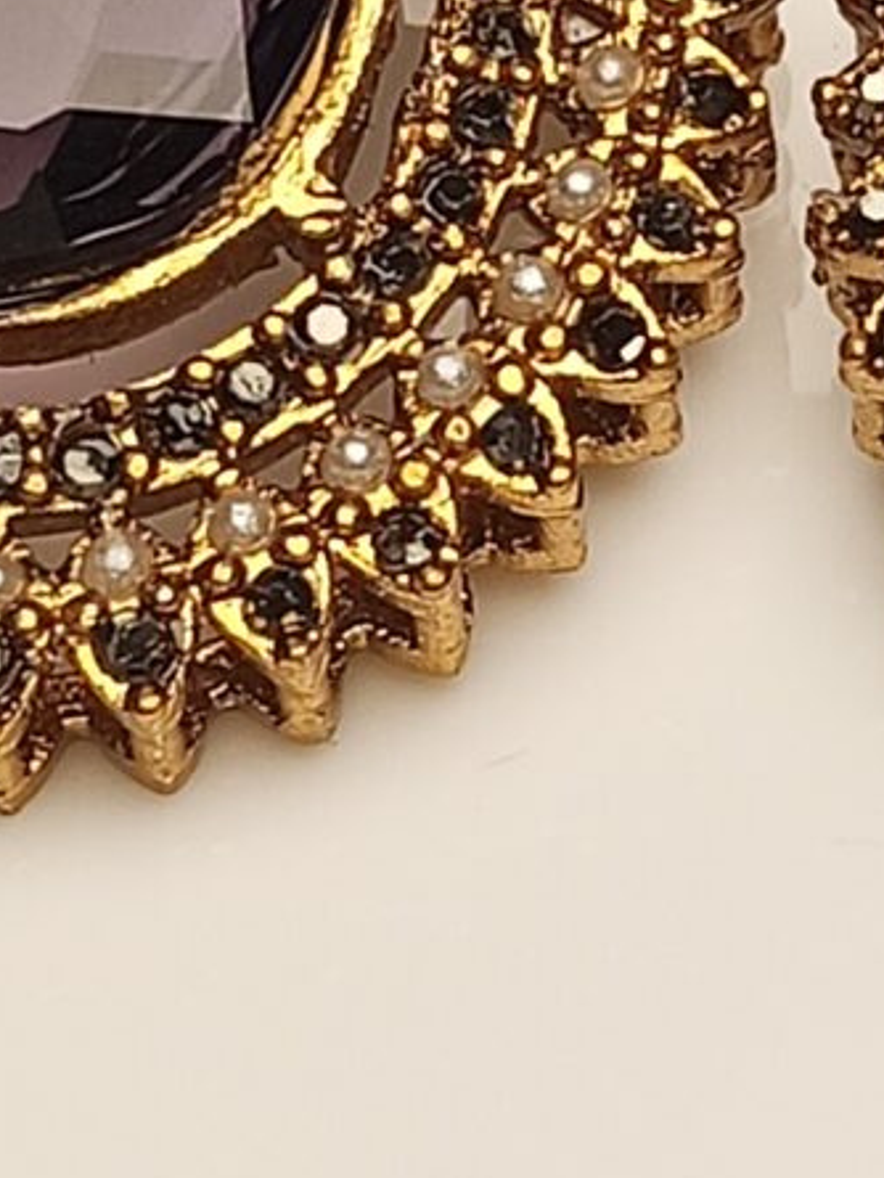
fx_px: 7045
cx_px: 958
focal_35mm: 207
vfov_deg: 9.5
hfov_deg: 7.1
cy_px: -116
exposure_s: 1/236
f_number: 1.8
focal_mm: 3.98
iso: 50
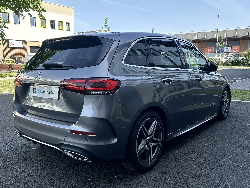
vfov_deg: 53.1
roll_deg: +0.2
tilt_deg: -8.0
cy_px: 94
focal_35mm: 26
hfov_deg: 67.3
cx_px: 125
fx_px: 188
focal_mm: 5.7
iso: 50
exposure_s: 1/1196
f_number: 1.5
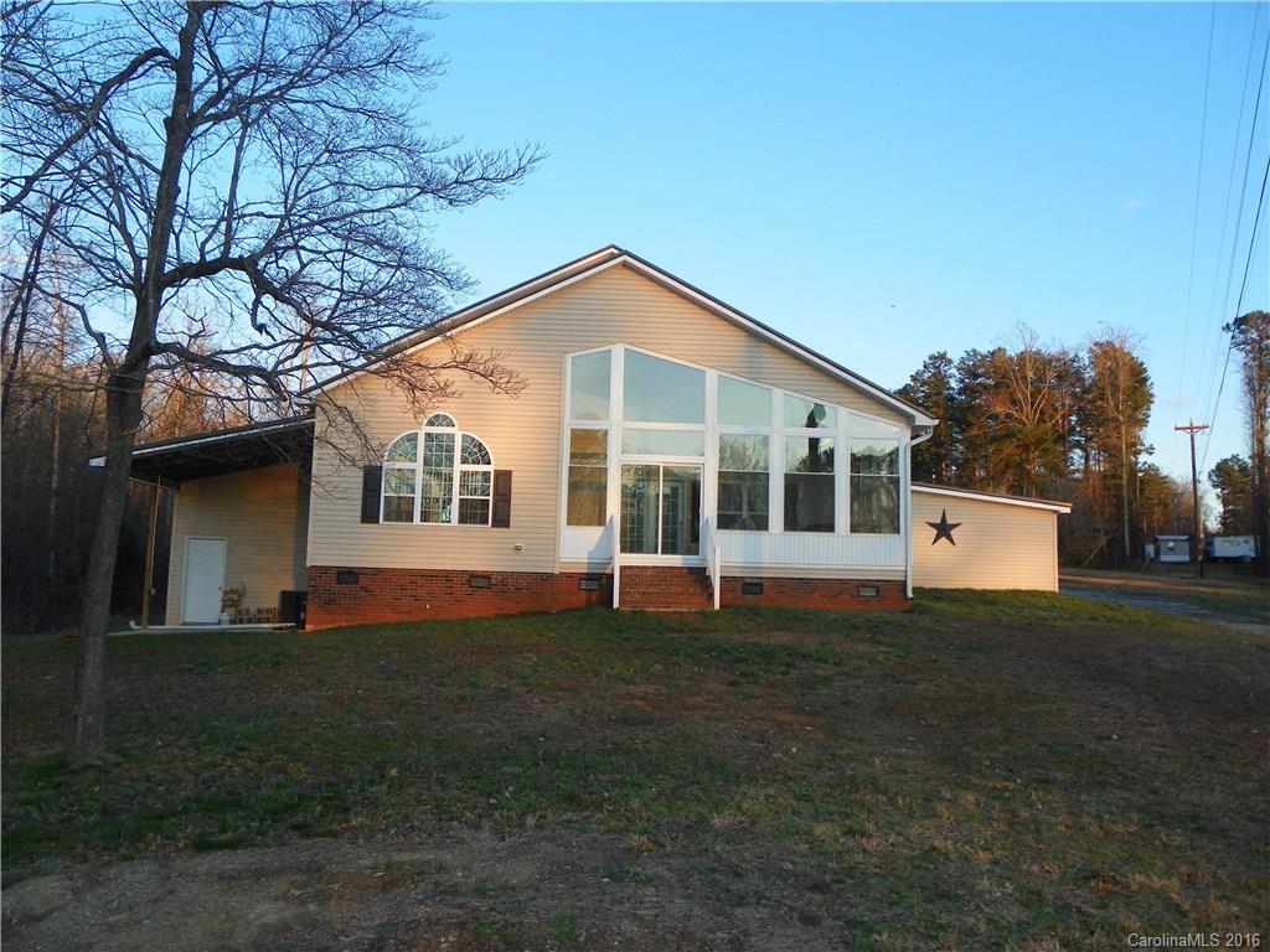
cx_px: 635
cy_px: 476
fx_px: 1101
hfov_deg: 60.0
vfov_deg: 46.8
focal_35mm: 30
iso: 64
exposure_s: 1/160
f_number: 2.8
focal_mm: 5.3
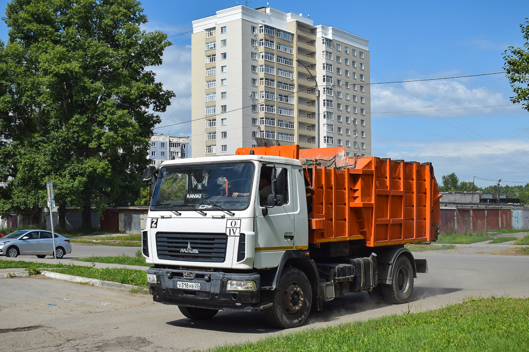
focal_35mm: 45
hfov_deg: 43.6
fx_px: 661
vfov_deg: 29.9
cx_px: 264
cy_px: 176
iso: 200
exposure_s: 1/1250
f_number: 6.3
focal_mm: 30
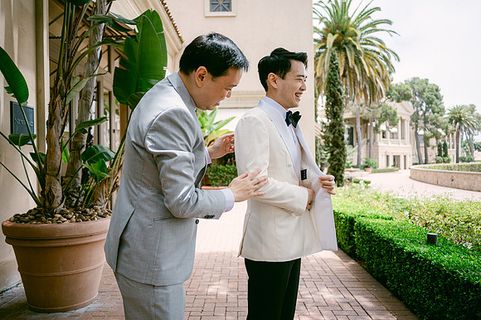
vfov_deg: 46.4
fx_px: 374
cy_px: 160
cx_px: 240
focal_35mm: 28
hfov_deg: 65.5
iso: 100
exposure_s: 1/1250
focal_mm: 28
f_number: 2.8
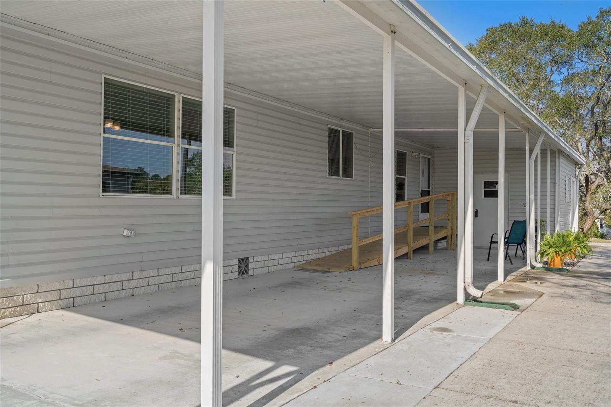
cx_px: 306
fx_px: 560
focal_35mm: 33
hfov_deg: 57.2
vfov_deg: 40.0
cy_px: 204
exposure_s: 1/400
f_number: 8
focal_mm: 33
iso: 320
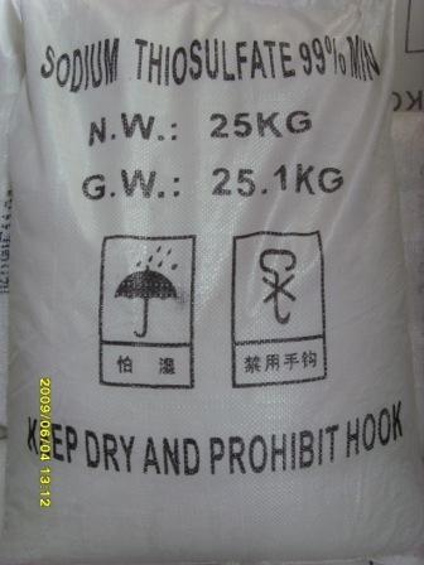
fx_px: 588
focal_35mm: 36
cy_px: 282
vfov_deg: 51.4
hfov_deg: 39.7
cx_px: 212
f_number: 3.5
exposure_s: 1/45
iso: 160
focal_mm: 6
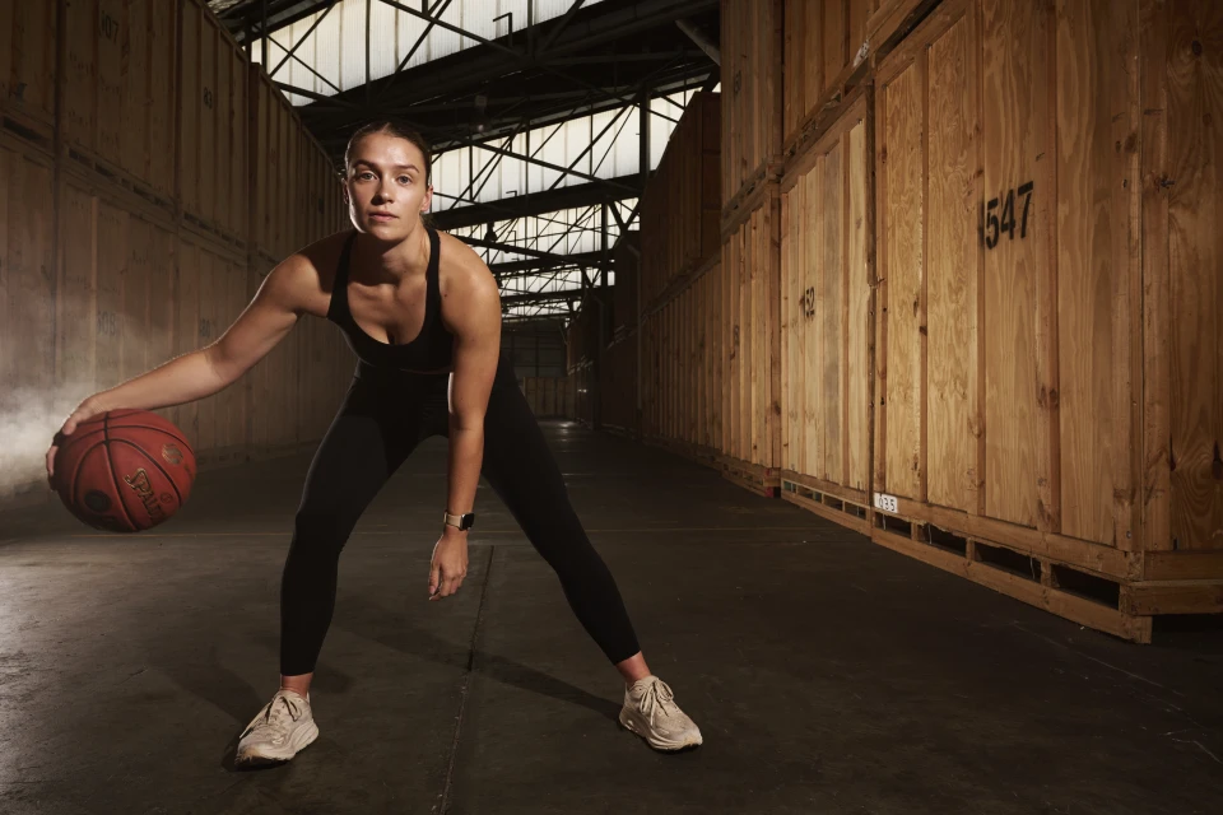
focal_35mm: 24
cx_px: 612
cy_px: 408
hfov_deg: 73.7
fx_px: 815
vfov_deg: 53.1
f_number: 6.3
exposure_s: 1/400
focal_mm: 24
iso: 320
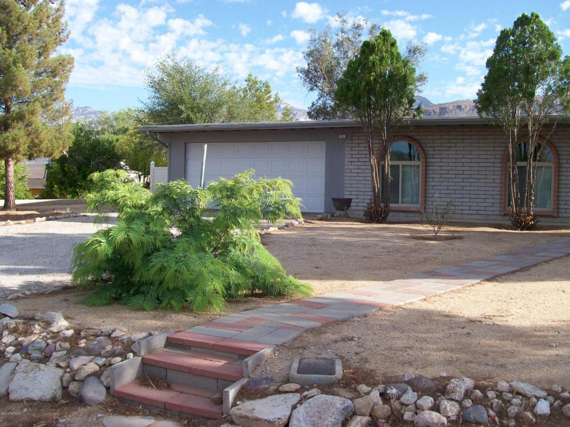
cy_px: 214
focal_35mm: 36
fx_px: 593
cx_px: 285
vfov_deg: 39.7
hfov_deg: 51.4
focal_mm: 6
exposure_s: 1/812
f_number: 2.7
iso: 80
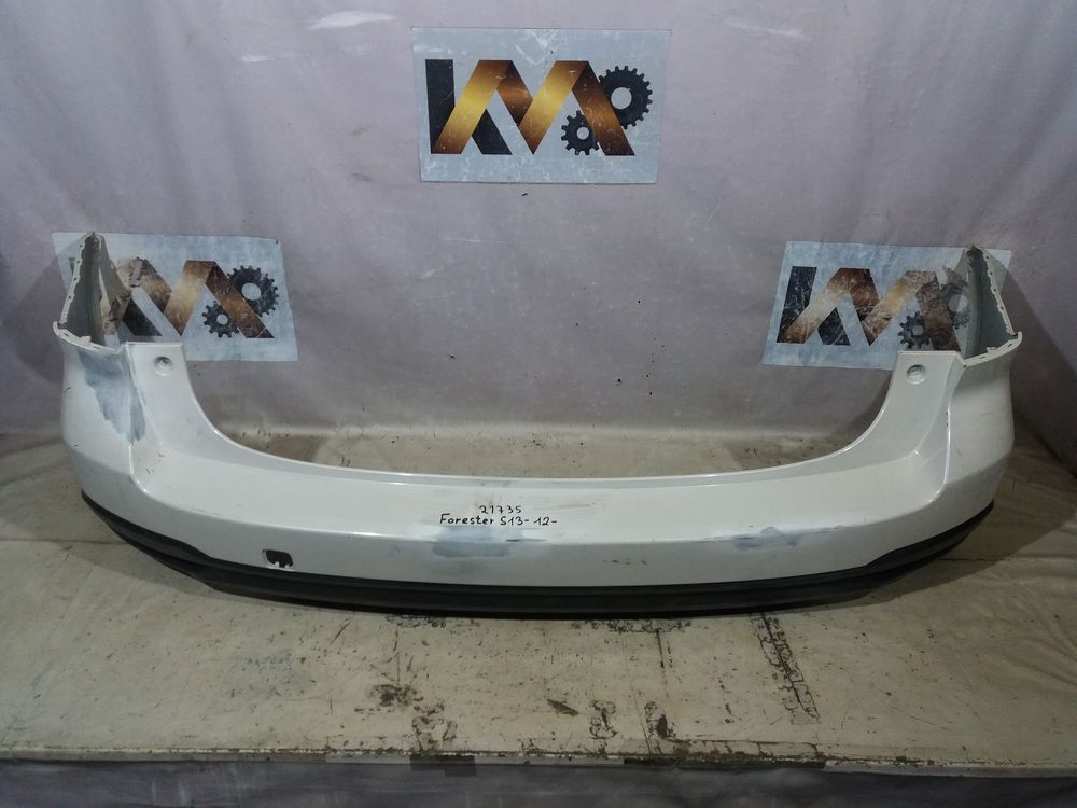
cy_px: 404
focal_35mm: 28
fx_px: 871
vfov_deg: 49.7
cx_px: 538
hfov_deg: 63.4
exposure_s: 1/33
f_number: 1.9
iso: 125
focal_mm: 3.7
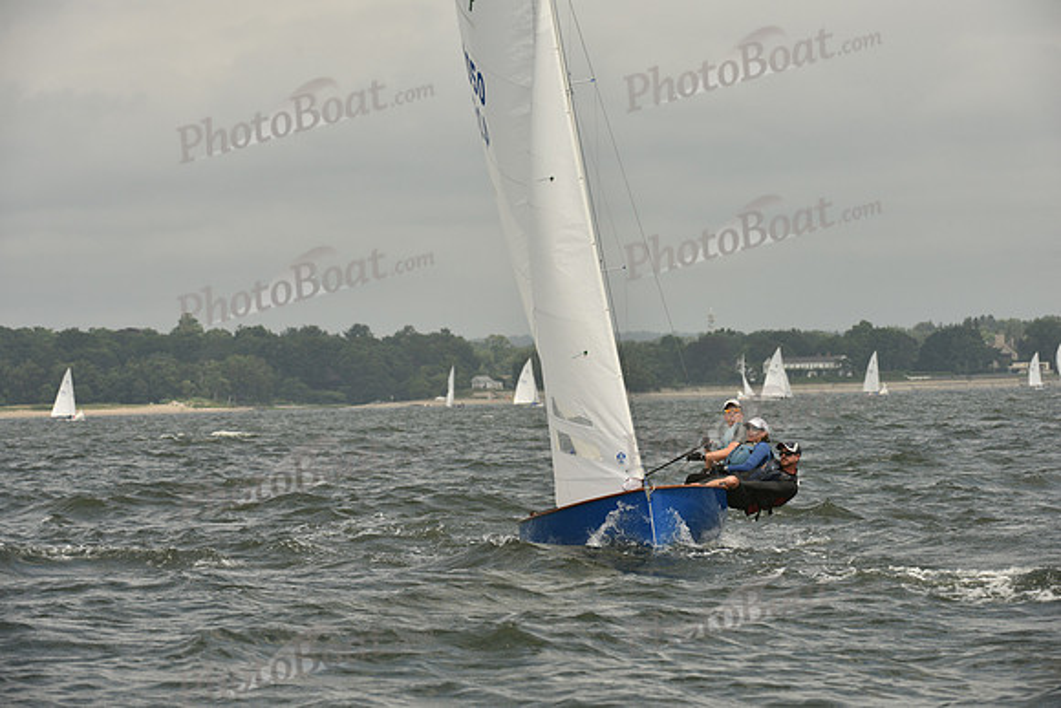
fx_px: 5896
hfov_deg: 10.3
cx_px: 530
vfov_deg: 6.9
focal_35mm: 200
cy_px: 354
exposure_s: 1/1250
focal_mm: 200
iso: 320
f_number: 8
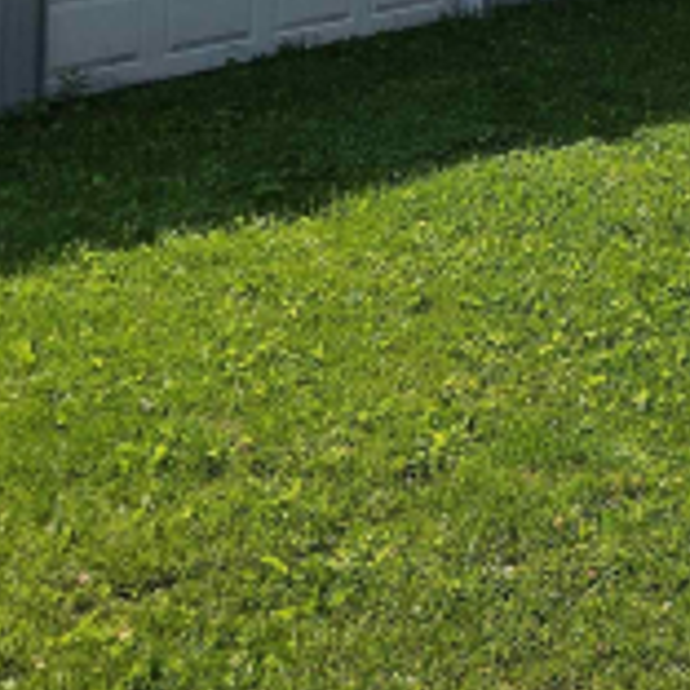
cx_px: 860
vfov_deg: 17.5
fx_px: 1962
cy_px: -402
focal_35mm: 87
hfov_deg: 18.7
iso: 25
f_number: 1.8
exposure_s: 1/2436
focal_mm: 5.4
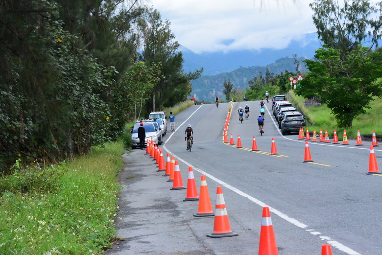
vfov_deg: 12.5
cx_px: 191
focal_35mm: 110
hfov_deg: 18.6
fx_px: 1168
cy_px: 128
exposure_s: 1/2500
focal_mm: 110
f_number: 13
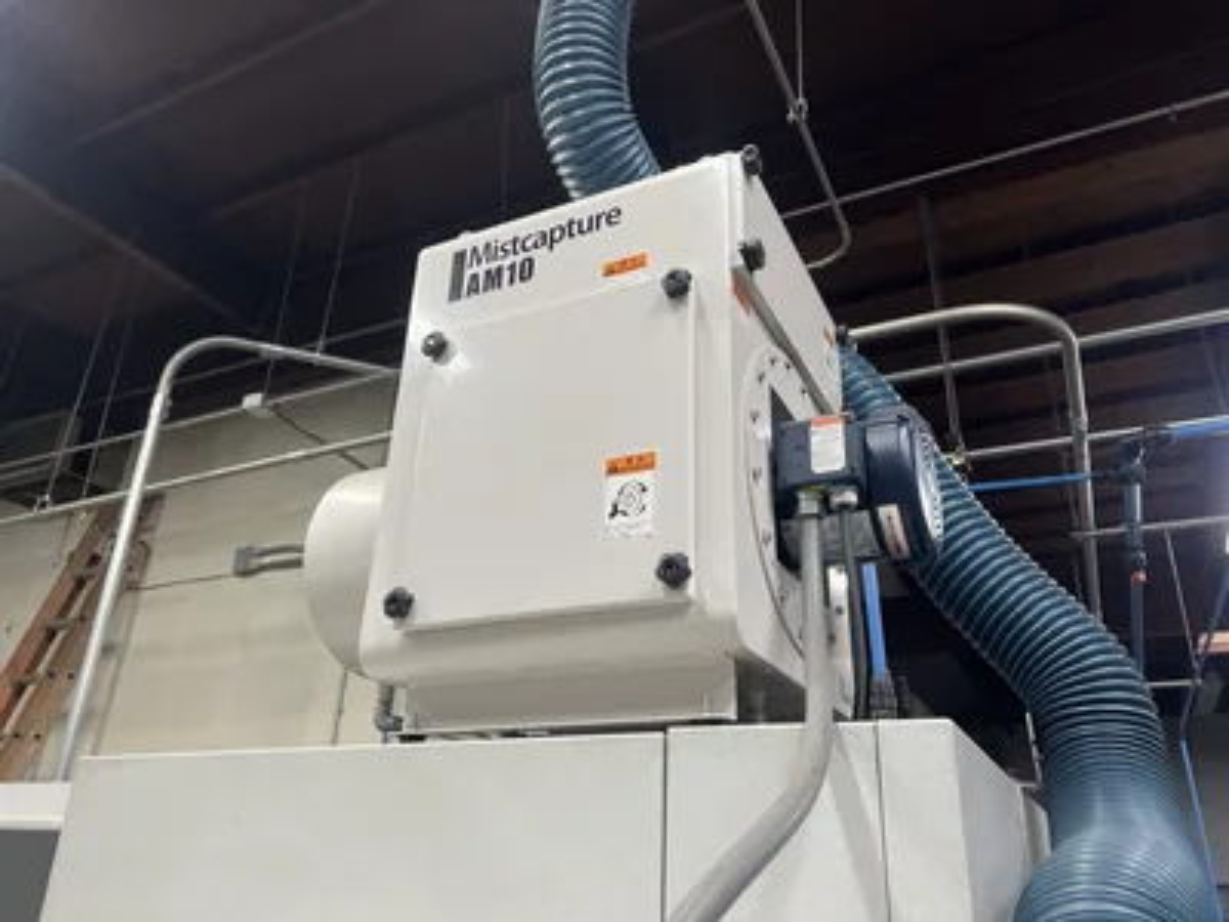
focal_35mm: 26
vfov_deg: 53.1
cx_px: 614
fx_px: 923
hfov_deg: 67.3
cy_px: 461
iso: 64
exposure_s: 1/60
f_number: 1.5
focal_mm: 5.7
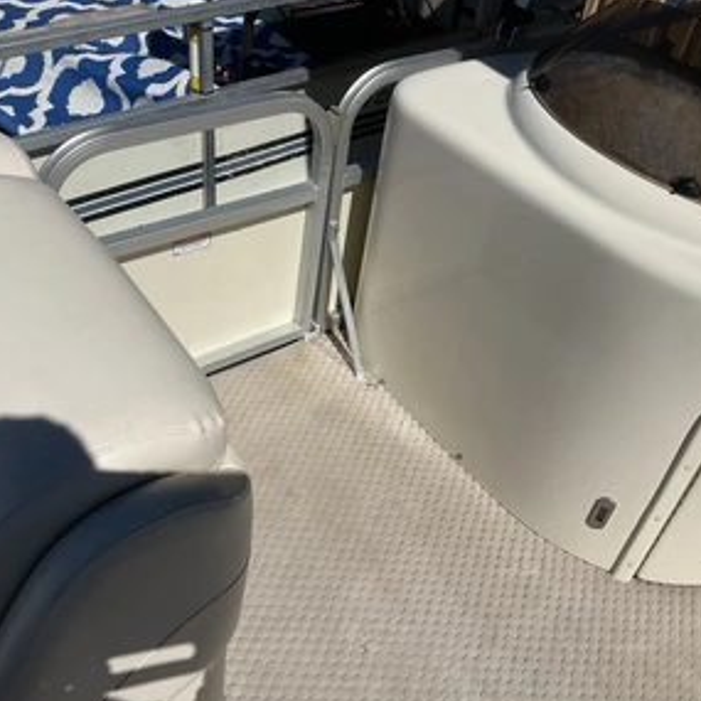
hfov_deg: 46.0
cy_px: 357
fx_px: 825
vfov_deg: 46.0
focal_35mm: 36
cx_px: 344
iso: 25
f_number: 1.8
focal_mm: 3
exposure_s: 1/5814
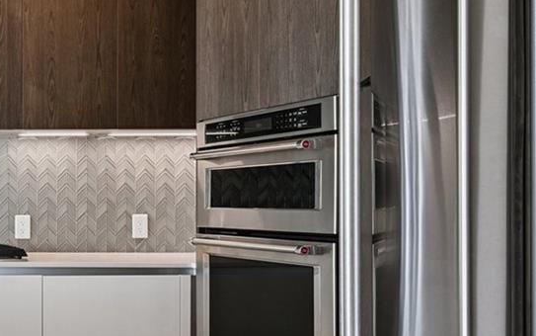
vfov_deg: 26.8
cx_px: -229
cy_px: 210
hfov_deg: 29.4
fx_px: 702
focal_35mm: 48
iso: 400
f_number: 10
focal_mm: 16
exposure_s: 1/25
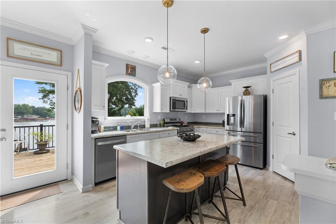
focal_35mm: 16
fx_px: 154
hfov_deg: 95.0
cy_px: 112
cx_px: 168
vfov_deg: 72.0
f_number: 11
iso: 250
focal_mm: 11
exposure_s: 1/8
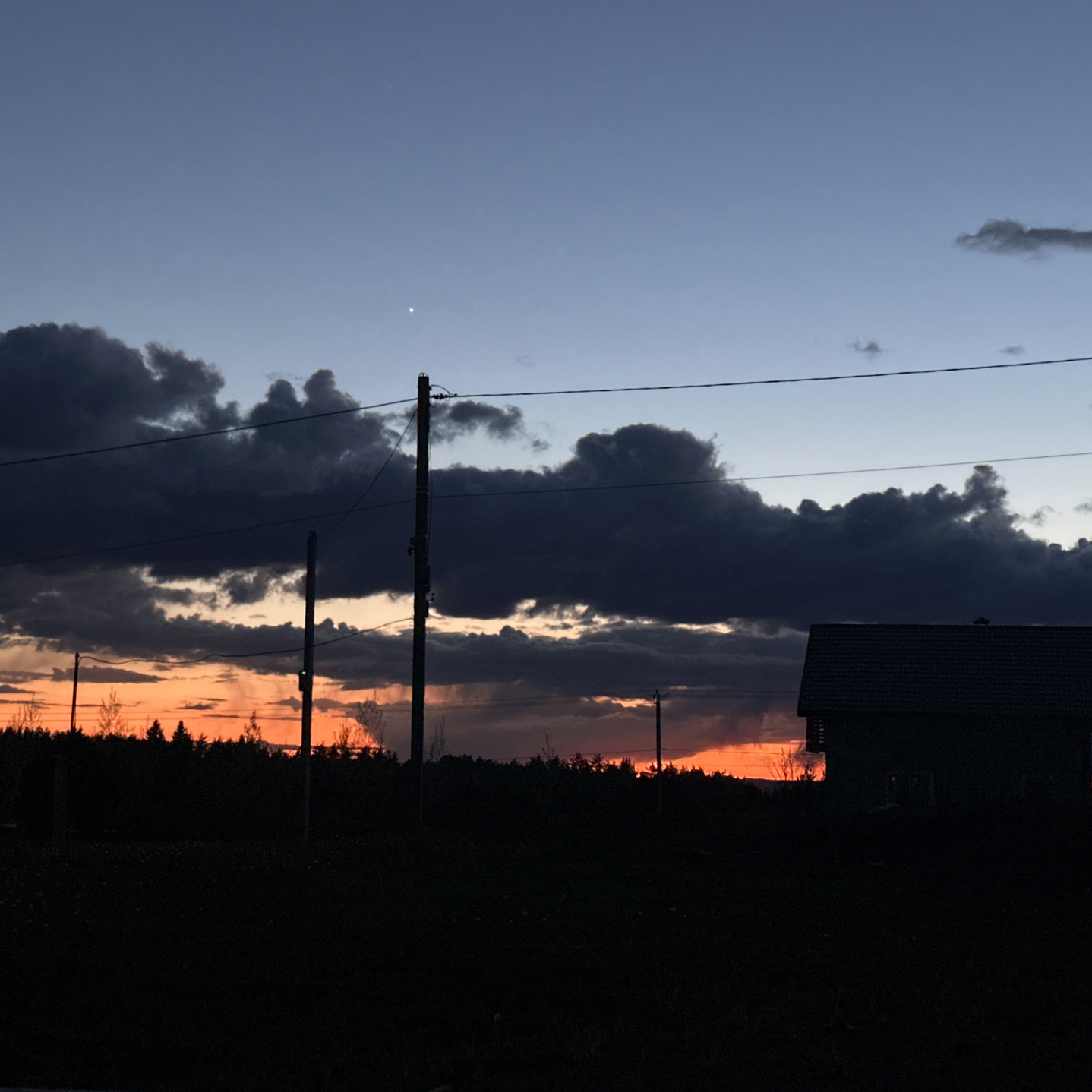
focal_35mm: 59
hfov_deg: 29.1
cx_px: 560
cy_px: 530
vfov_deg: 29.1
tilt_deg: +6.4
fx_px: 2106
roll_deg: -1.7
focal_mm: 6.86
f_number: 1.78
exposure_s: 1/25
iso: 640
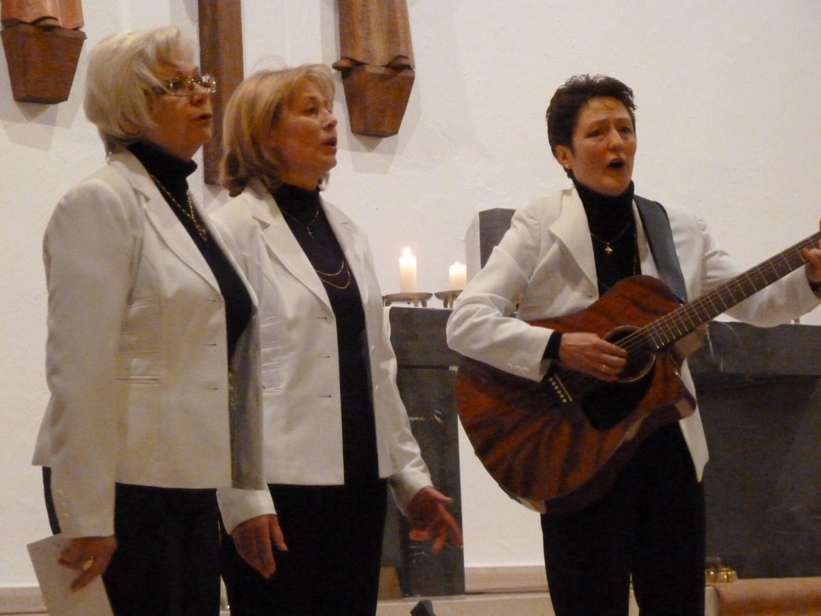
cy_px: 308
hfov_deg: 17.7
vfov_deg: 13.3
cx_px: 410
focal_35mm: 111
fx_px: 2633
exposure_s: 1/15
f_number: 4.4
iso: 1250
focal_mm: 18.2
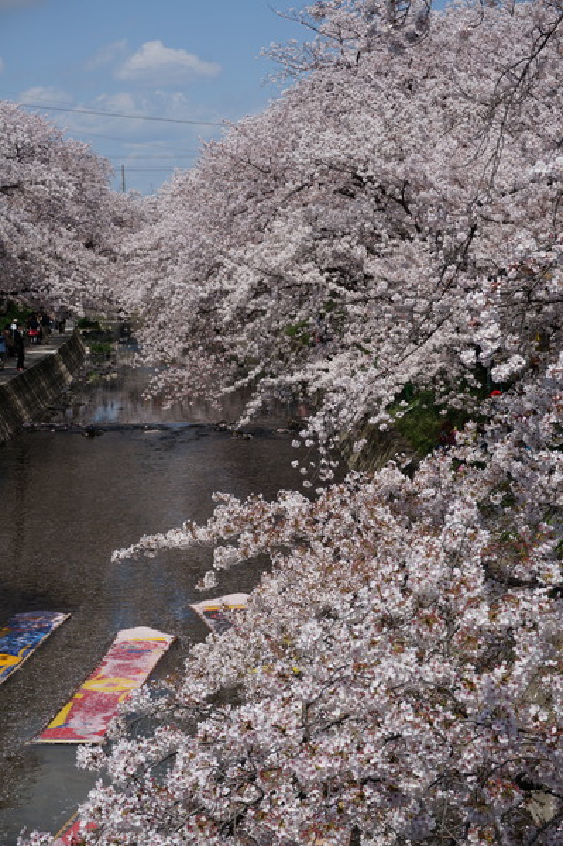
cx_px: 282
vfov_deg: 28.1
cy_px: 423
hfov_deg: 18.9
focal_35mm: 72
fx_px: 1692
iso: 100
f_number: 9
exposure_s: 1/400
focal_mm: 48
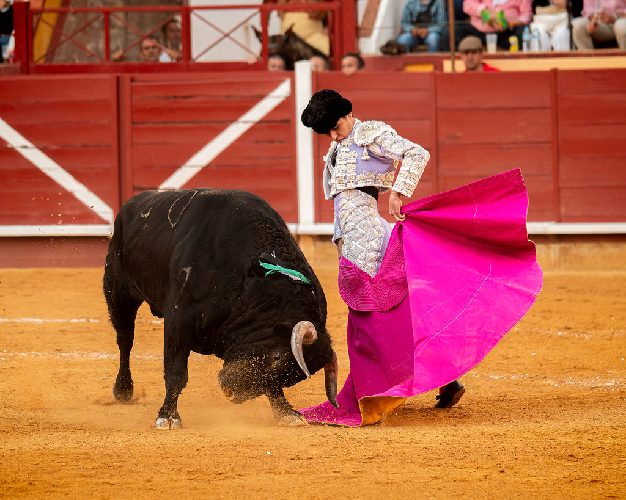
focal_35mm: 247
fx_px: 4573
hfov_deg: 7.8
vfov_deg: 6.3
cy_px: 250
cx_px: 309
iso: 5000
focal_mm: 219.2
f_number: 5.6
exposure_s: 1/1000
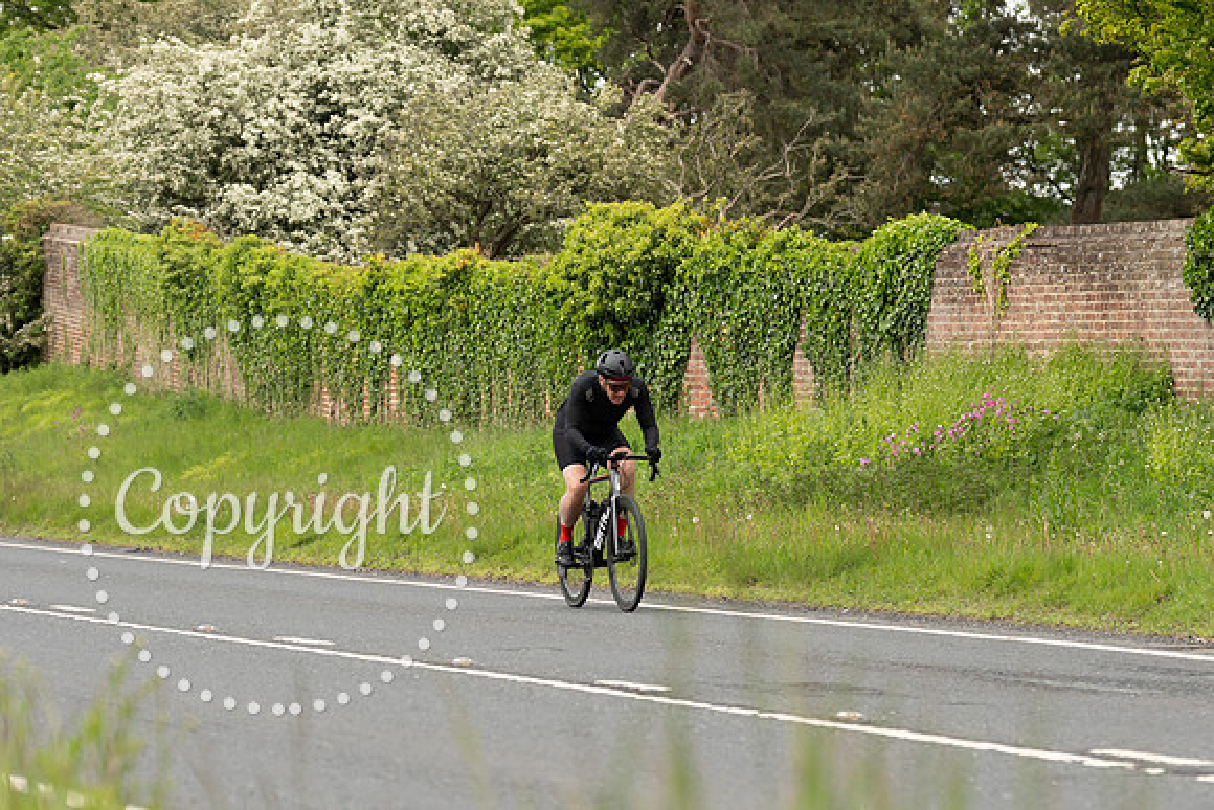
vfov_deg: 7.7
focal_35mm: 178
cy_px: 398
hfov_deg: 11.5
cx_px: 644
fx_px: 6017
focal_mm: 108
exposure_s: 1/1000
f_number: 3.5
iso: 500
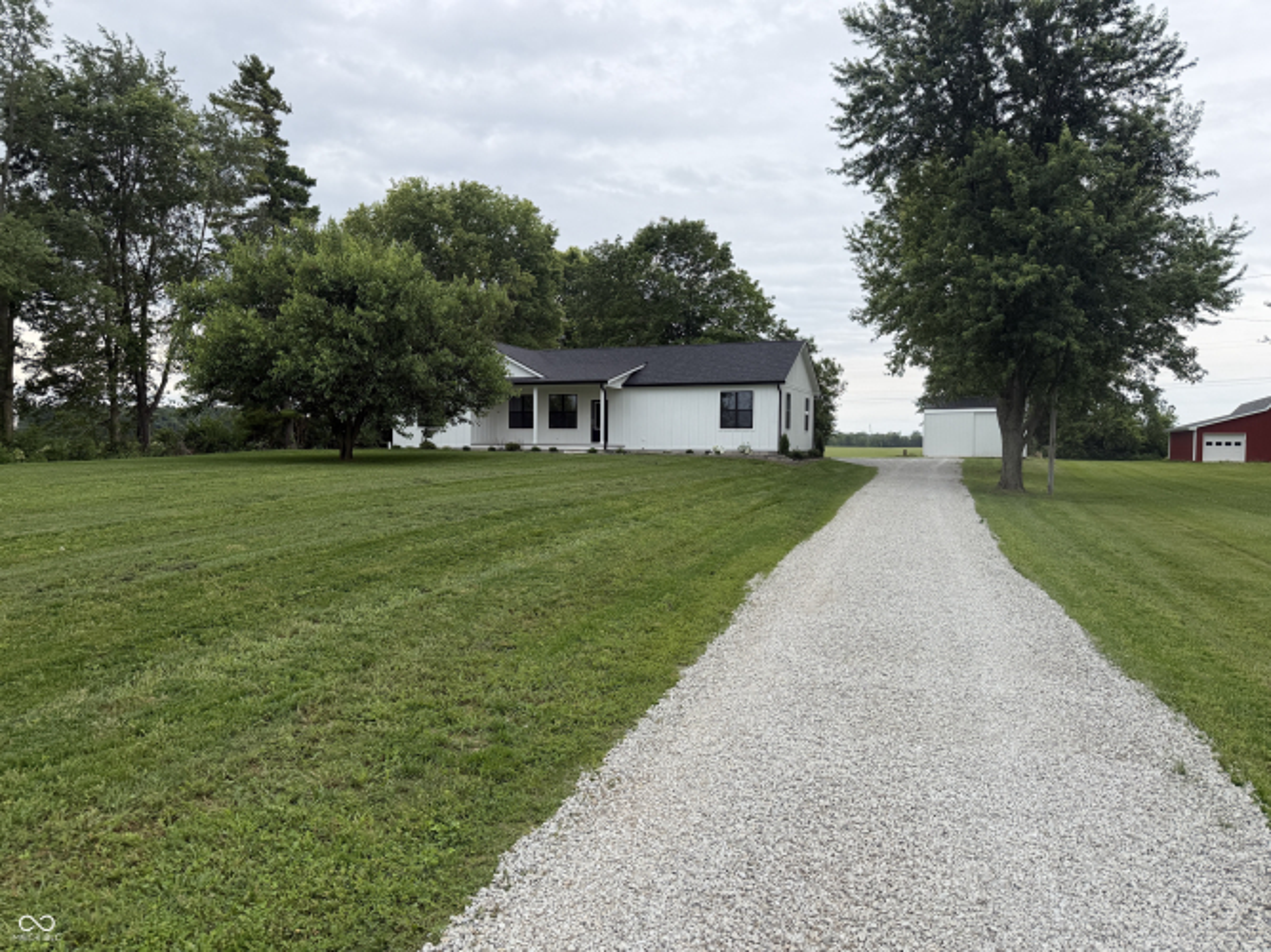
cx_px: 636
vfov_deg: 56.8
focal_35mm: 24
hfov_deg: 71.6
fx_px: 881
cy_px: 476
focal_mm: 6.76
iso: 80
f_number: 1.78
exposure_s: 1/1949
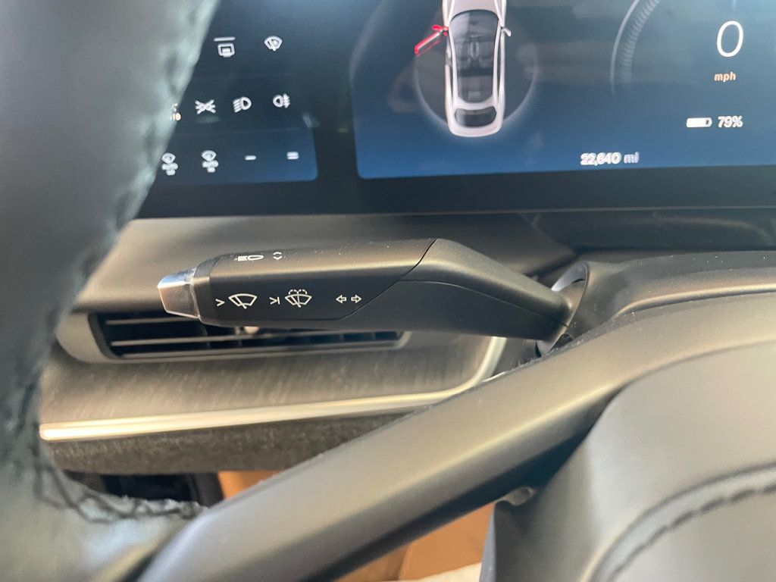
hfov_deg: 67.3
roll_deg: +3.5
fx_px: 583
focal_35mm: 26
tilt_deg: -26.2
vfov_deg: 53.1
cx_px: 388
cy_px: 291
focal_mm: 4.2
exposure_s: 1/60
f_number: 1.6
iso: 400
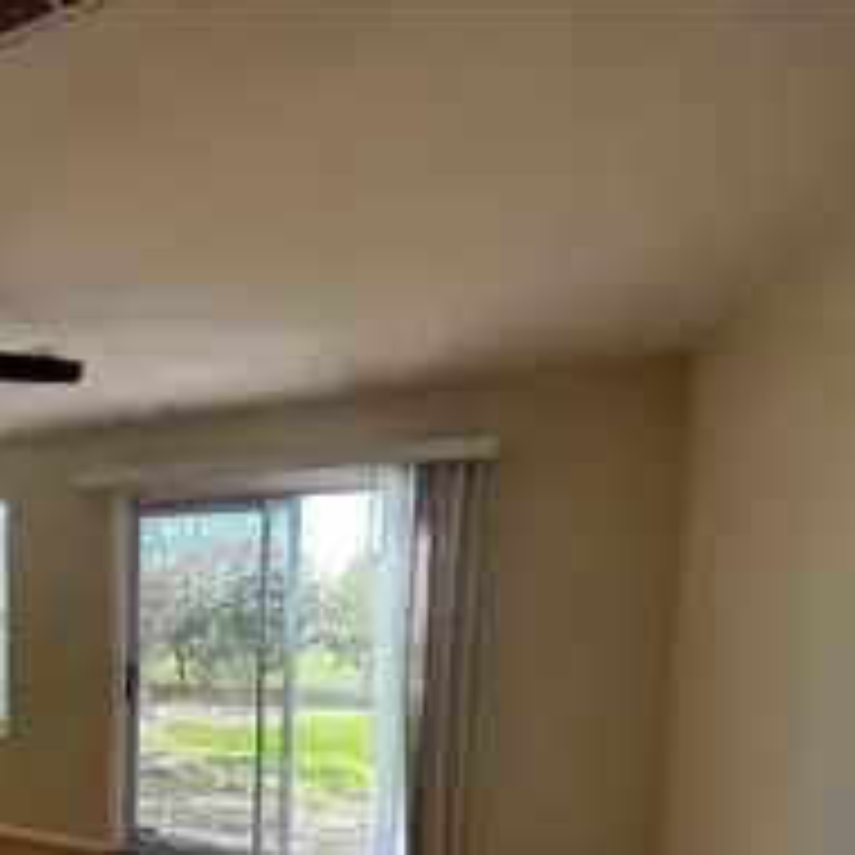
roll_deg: +0.0
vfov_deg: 57.0
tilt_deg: -4.0
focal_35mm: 26
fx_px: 727
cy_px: 670
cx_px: 32
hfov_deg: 51.1
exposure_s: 1/141
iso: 40
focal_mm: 2.22
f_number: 2.2
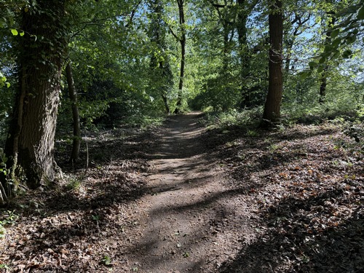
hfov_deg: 71.6
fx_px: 252
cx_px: 182
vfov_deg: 56.8
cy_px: 136
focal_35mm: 24
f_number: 1.78
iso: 100
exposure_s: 1/467
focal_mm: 6.76
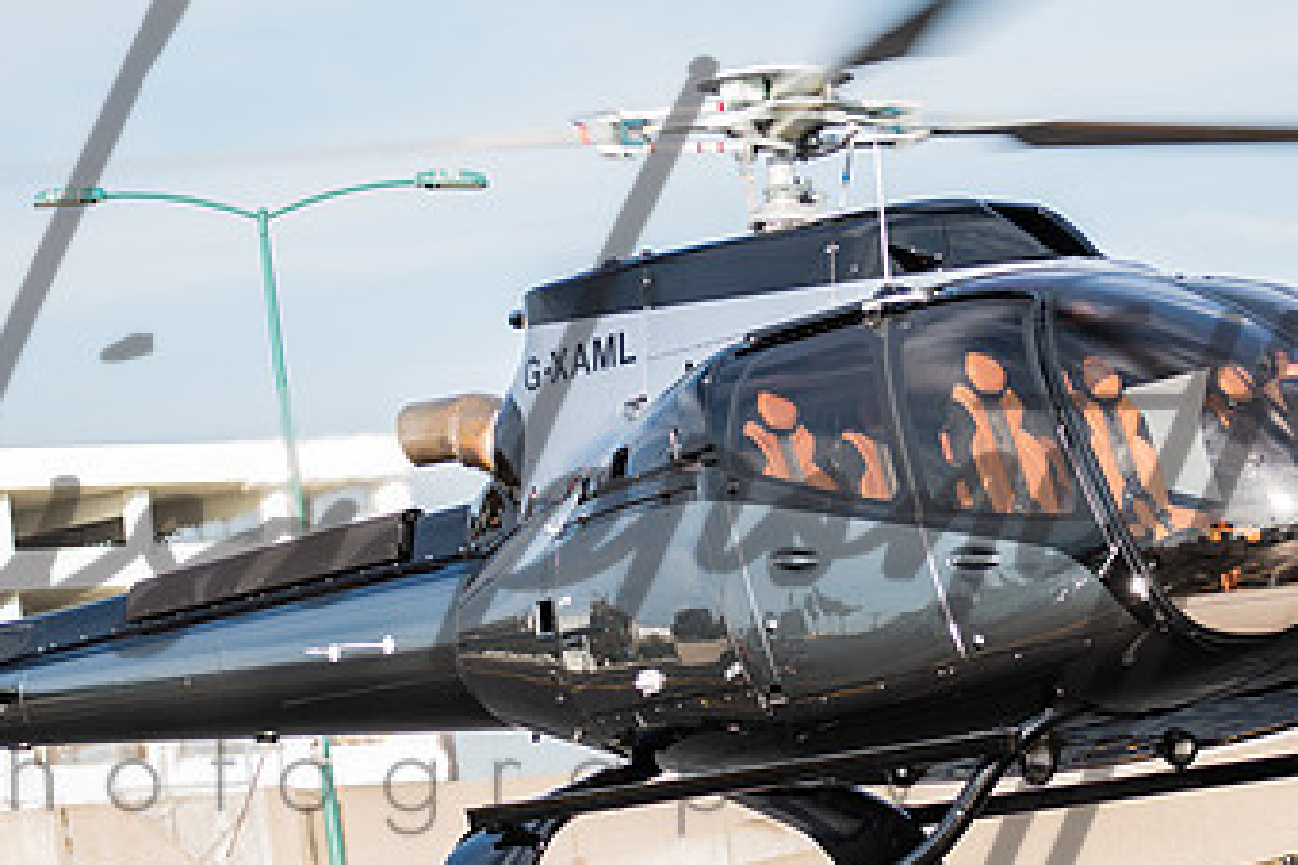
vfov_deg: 6.9
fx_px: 7211
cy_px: 492
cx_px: 754
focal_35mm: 200
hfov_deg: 10.3
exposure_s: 1/200
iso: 100
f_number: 4.8
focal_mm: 78
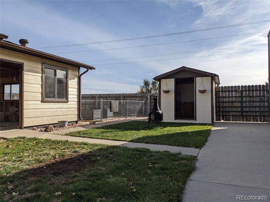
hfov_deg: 65.3
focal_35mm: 27
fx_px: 211
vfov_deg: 51.4
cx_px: 135
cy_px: 101
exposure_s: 1/7812
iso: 88
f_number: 1.73
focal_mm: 4.38
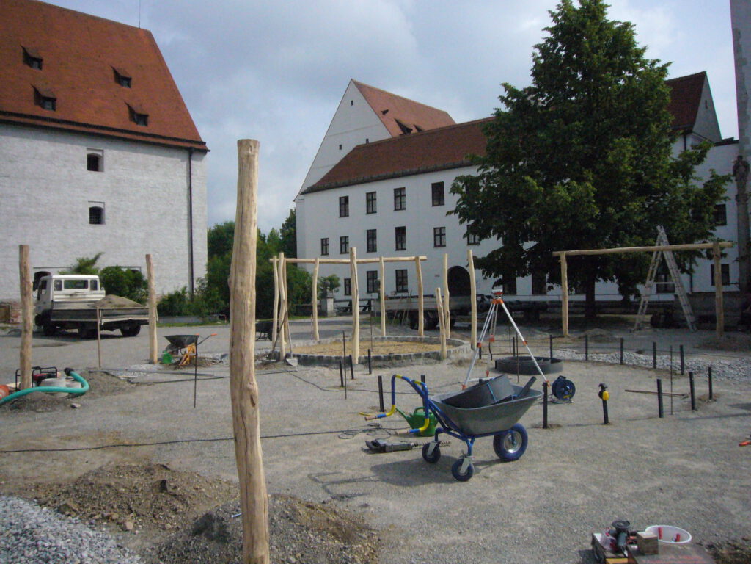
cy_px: 282
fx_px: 607
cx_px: 376
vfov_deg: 49.7
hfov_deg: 63.4
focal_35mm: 28
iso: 400
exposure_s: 1/2000
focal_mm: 4.6
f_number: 5.6
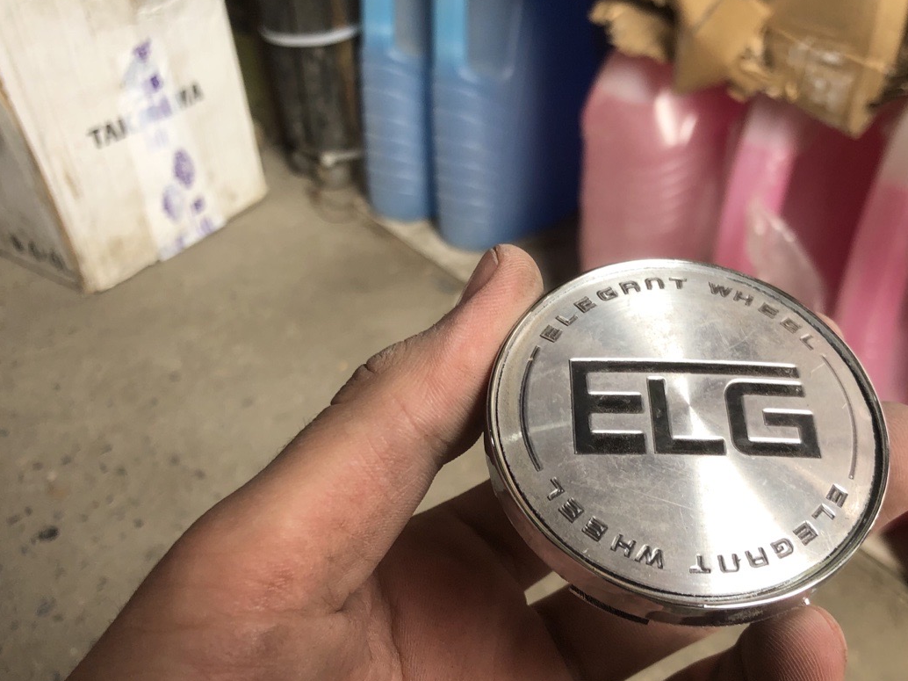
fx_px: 1023
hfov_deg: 47.8
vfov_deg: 36.8
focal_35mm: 39
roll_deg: +3.2
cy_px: 378
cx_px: 490
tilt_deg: -36.5
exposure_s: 1/120
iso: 40
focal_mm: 4
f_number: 1.8
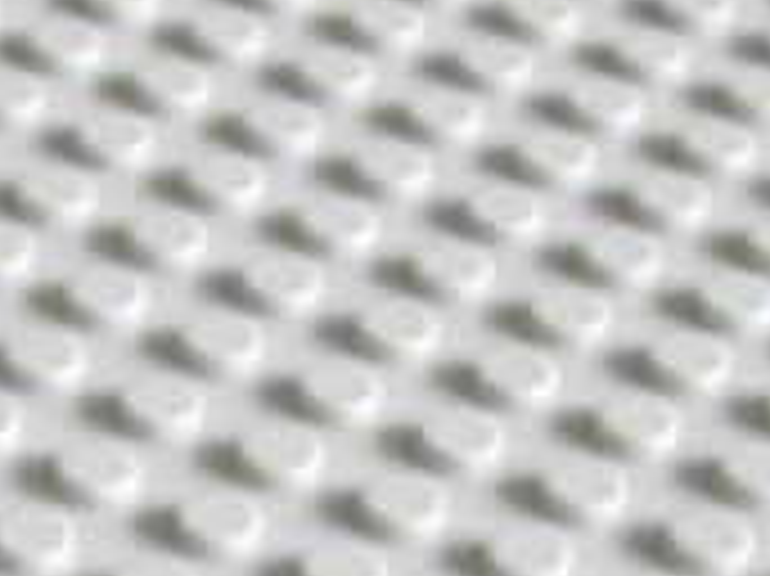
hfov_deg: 9.4
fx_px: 4535
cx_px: -387
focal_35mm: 204
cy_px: 760
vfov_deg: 7.2
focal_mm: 8.9
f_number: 3.4
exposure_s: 1/11.1
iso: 100
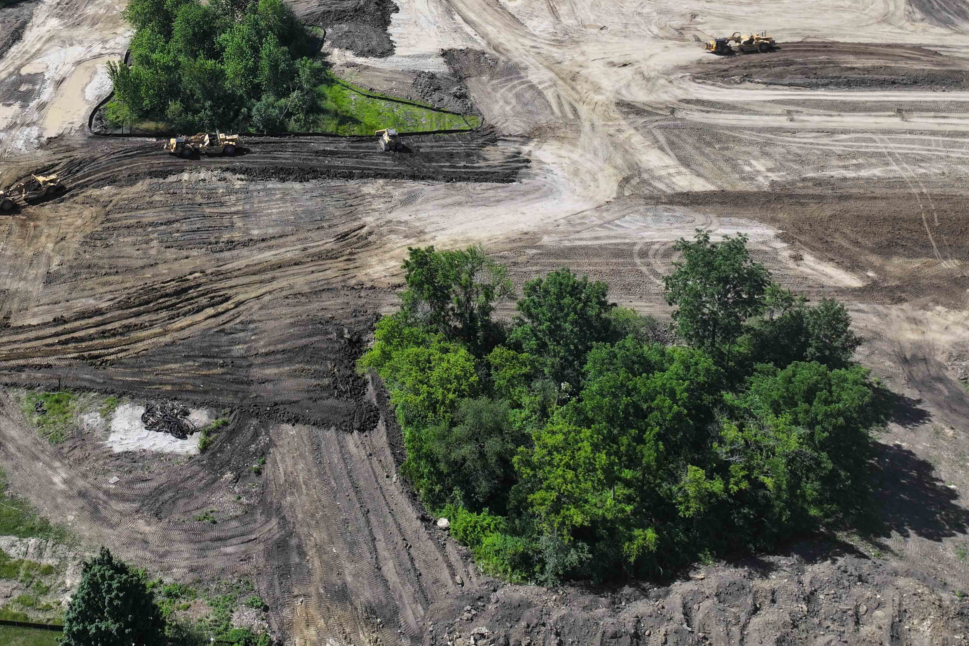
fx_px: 1077
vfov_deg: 32.1
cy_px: 88
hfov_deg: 46.8
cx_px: 248
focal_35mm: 40
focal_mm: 12.29
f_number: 2.8
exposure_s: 1/2000
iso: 130
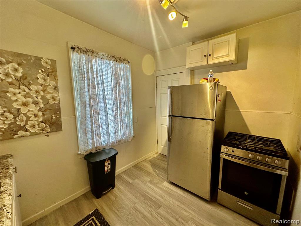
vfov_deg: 85.7
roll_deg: -0.2
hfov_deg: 102.1
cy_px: 113
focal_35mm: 14
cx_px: 150
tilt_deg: -5.9
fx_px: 122
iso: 125
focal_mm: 2.22
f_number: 2.2
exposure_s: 1/120
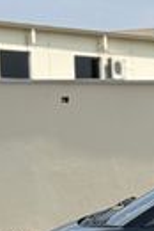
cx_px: 356
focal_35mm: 181
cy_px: 286
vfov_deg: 11.1
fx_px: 1158
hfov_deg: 7.2
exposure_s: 1/2762
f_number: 1.78
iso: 100
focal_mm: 6.76
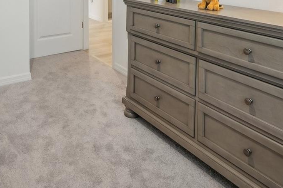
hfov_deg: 56.4
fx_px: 259
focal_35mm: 33
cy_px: -29
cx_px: 102
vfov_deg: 33.6
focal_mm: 14
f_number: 8
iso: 400
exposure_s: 1/15
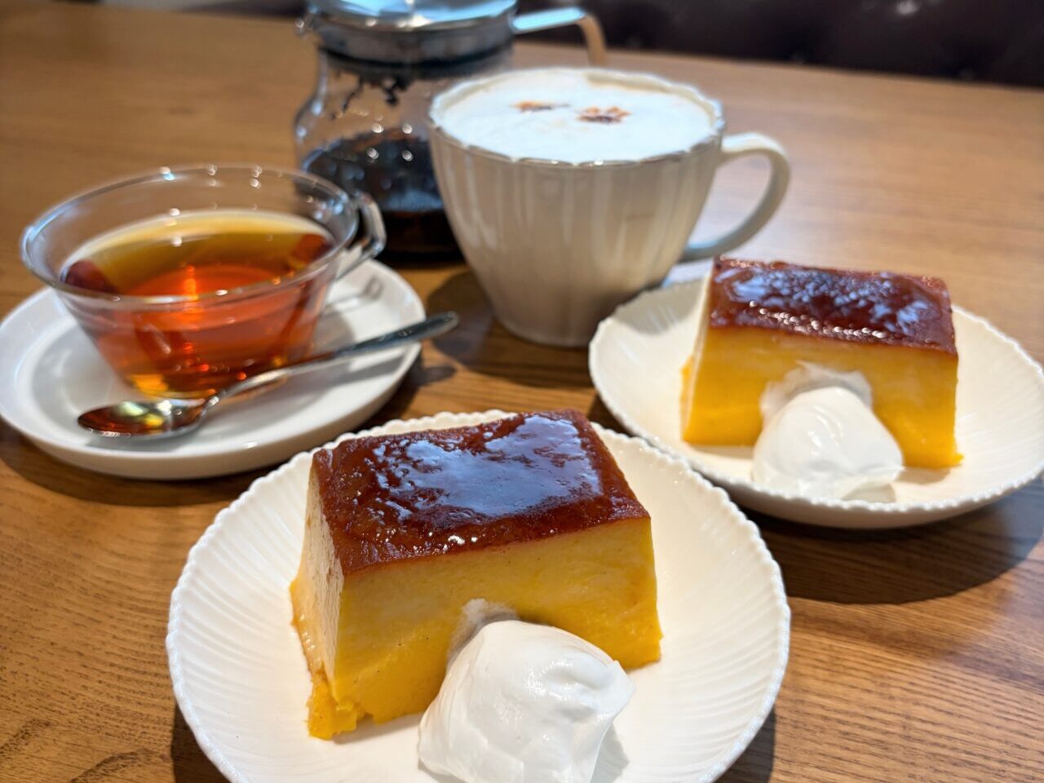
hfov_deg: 67.3
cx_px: 522
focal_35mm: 26
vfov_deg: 53.1
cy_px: 392
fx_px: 784
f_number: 1.6
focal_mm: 5.96
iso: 100
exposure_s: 1/100
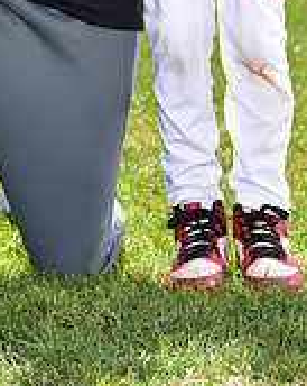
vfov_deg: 7.0
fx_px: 3109
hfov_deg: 5.7
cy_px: -189
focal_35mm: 273
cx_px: 102
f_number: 5.6
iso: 80
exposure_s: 1/200
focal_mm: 86
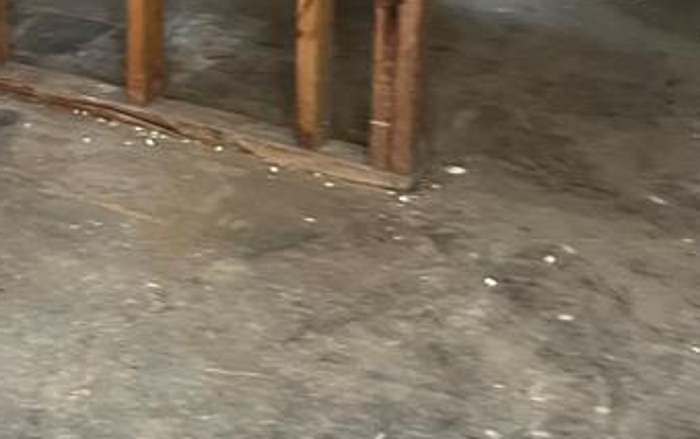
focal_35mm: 83
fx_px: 1584
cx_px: -29
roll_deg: +1.8
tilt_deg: -14.2
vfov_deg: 15.1
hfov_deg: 23.7
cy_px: -107
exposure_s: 1/42
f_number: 1.5
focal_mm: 5.7
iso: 500
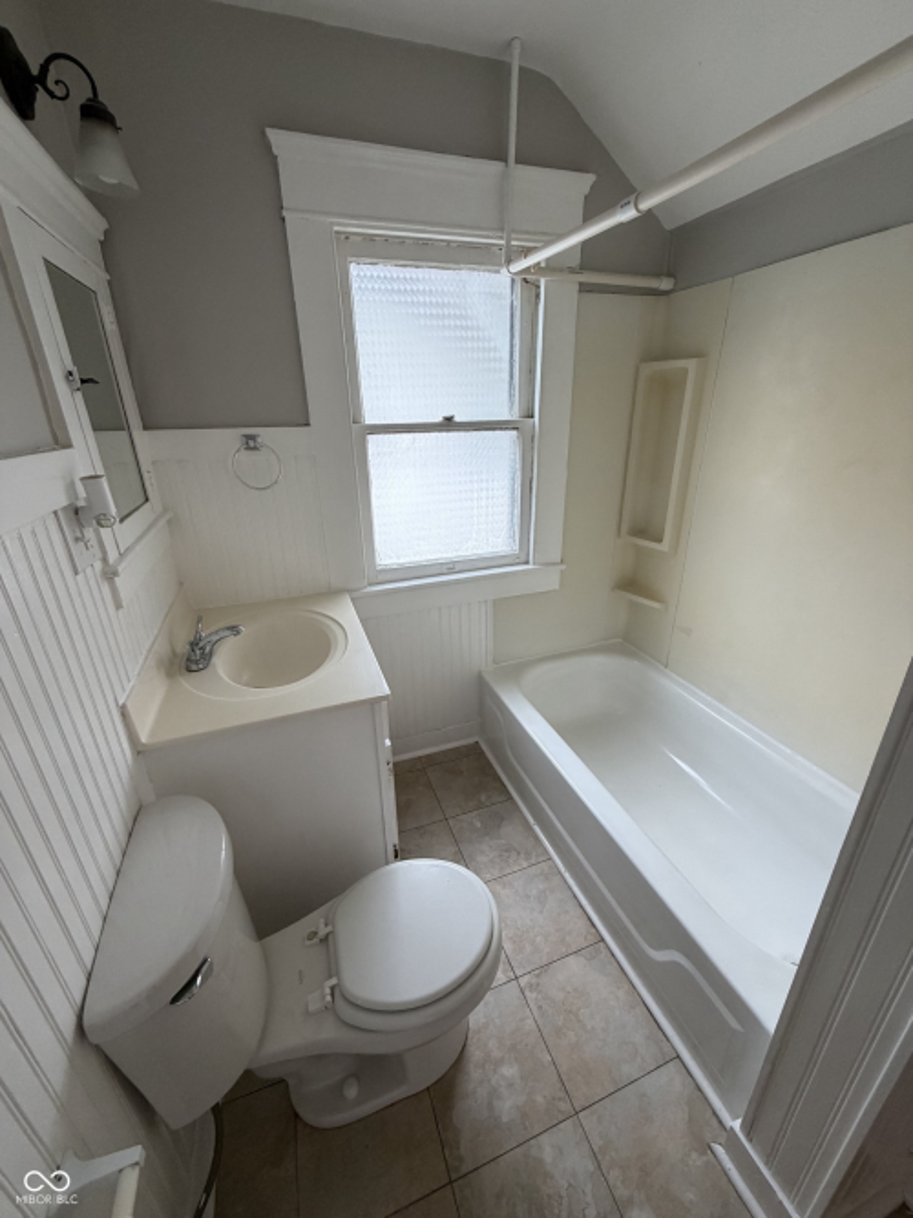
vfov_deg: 102.1
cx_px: 456
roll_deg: +1.9
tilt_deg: -22.1
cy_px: 609
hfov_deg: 85.7
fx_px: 492
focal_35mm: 14
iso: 250
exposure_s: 1/120
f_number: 2.2
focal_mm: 2.22
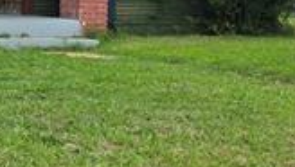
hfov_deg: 12.7
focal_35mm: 156
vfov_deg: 7.7
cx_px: -212
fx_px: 1223
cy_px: -45
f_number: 1.4
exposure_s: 1/5294
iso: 64
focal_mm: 6.5
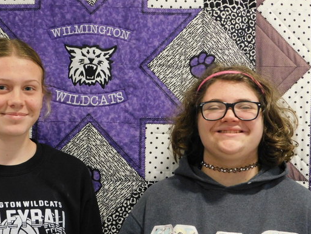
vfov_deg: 16.1
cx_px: 99
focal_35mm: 92
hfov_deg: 21.2
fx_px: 827
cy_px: 142
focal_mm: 10.4
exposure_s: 1/13
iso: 400
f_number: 4
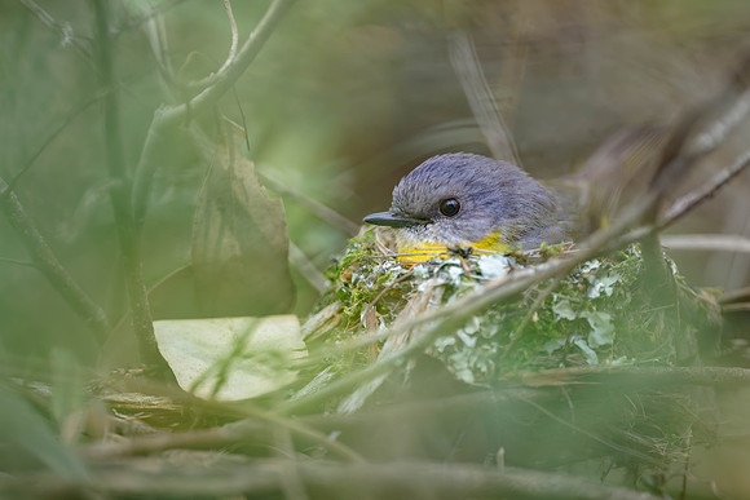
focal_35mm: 476
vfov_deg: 2.9
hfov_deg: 4.3
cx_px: 381
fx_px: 9915
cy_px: 233
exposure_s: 1/640
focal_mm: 400
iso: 3600
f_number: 2.8
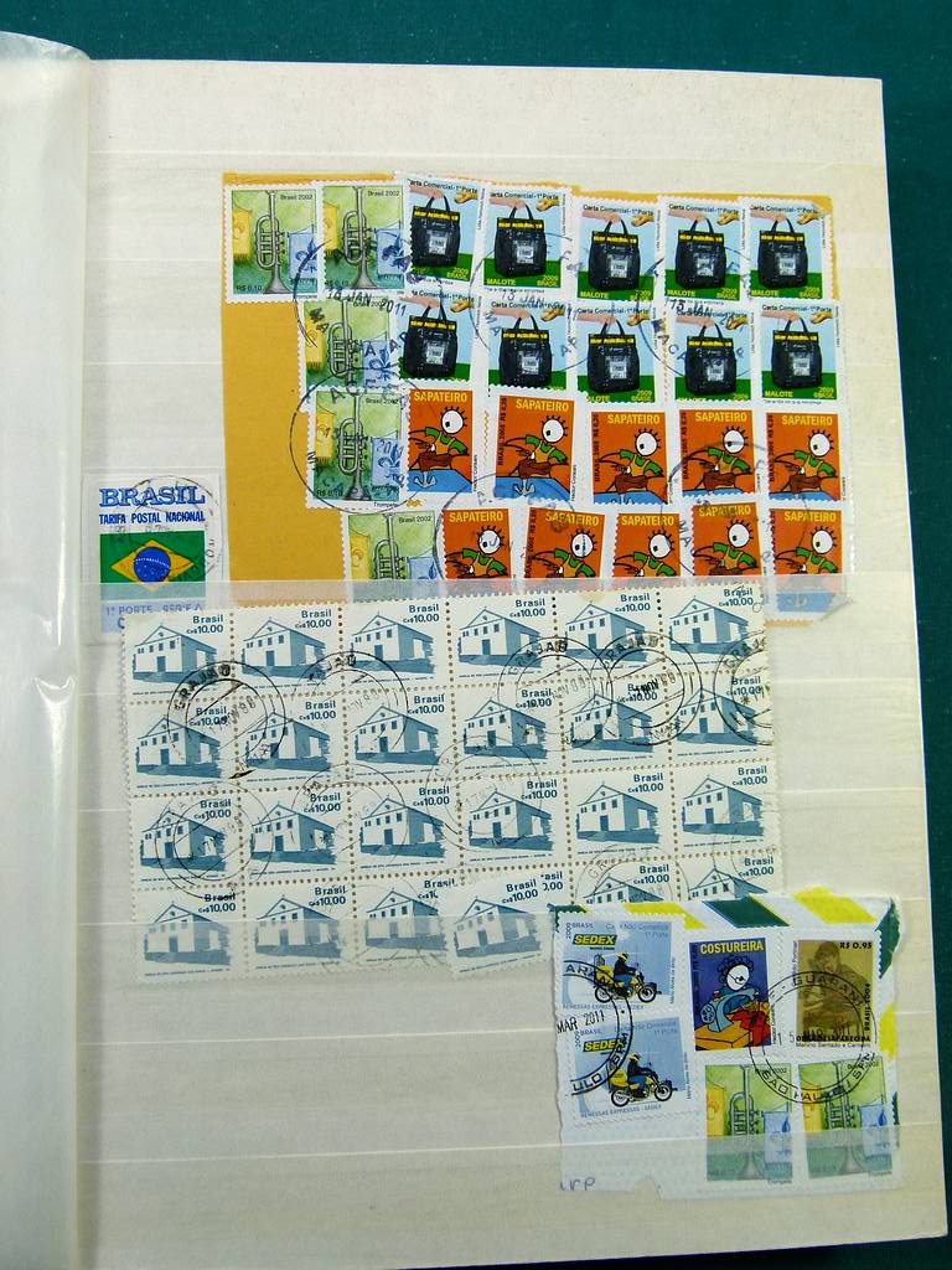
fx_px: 1210
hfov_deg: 42.9
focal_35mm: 33
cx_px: 476
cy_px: 635
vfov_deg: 55.4
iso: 100
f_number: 4
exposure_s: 1/125
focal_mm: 5.9
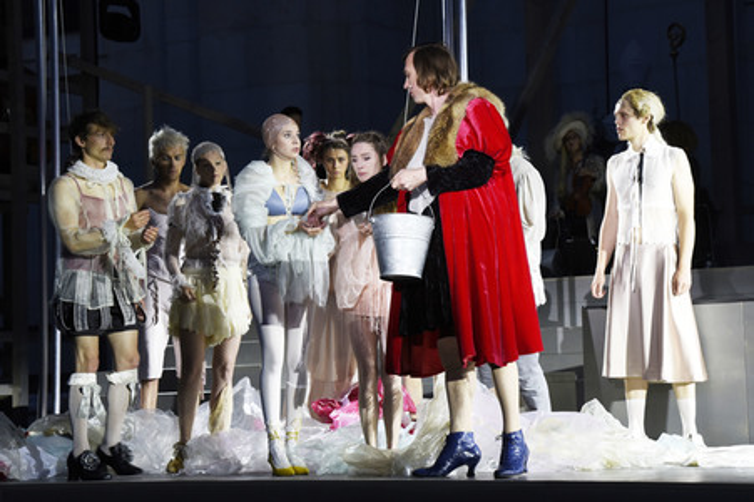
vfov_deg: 20.6
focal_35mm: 66
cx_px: 377
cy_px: 251
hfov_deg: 30.5
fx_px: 1381
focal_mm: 66
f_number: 6.3
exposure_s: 1/80
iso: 800
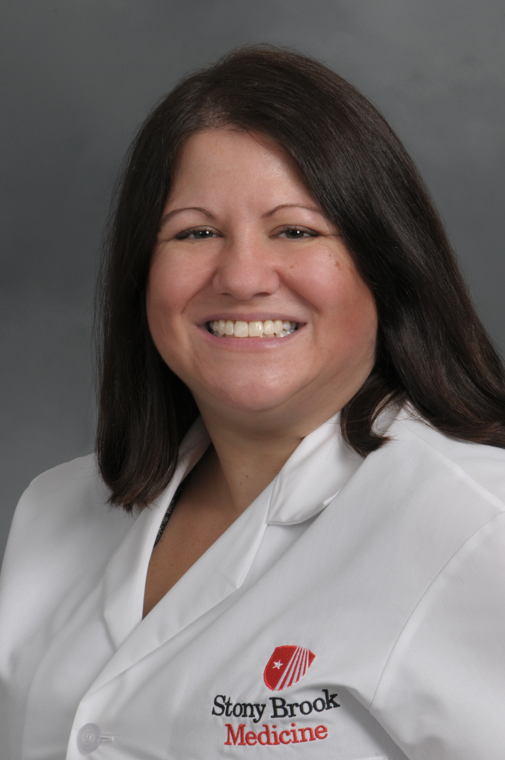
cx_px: 284
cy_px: 472
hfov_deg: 6.8
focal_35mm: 203
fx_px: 4274
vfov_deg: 10.2
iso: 200
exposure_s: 1/125
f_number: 16
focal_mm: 105
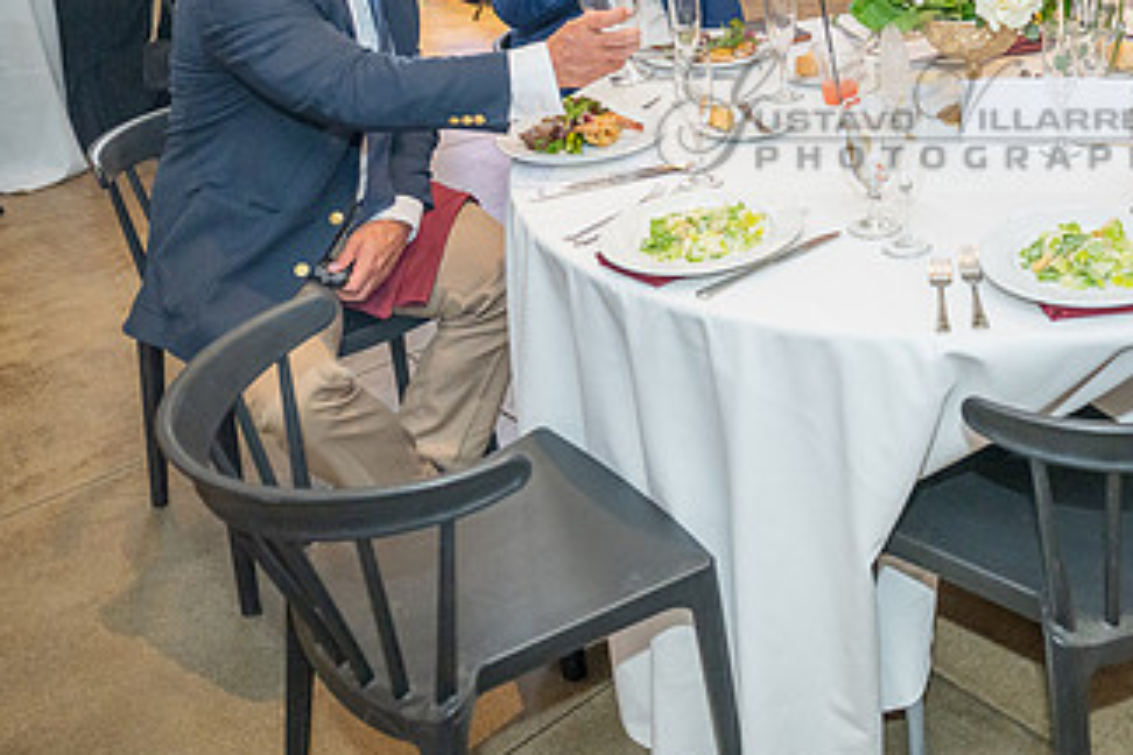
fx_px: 1353
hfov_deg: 43.0
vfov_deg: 30.1
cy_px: 110
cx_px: 930
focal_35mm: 43
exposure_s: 1/200
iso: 2000
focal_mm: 24
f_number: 2.8
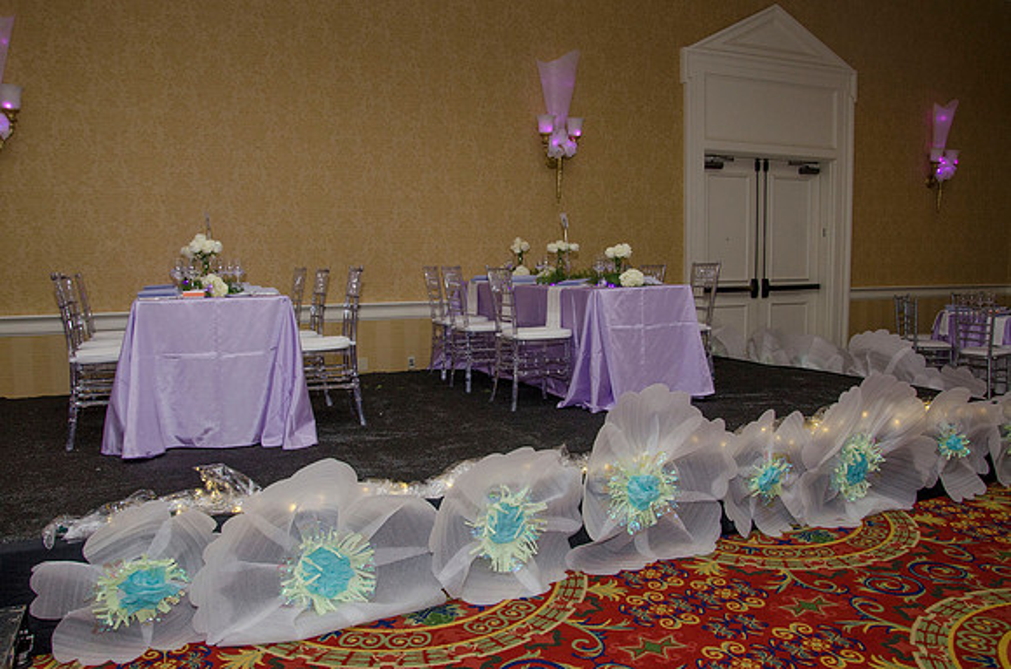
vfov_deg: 47.7
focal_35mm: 27
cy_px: 334
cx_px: 506
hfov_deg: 67.5
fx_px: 757
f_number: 5.6
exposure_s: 1/40
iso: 400
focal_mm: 18
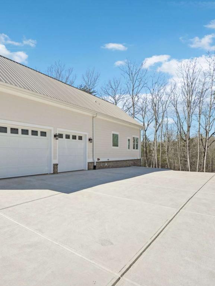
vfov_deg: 78.9
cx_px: 80
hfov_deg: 62.6
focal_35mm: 21
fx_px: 174
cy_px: 148
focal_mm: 14
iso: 100
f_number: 8
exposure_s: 1/320
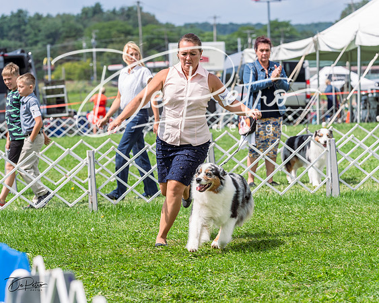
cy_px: 152
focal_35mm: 162
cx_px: 190
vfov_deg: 9.5
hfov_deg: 11.9
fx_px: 1818
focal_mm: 144
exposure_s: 1/800
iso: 250
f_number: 6.3
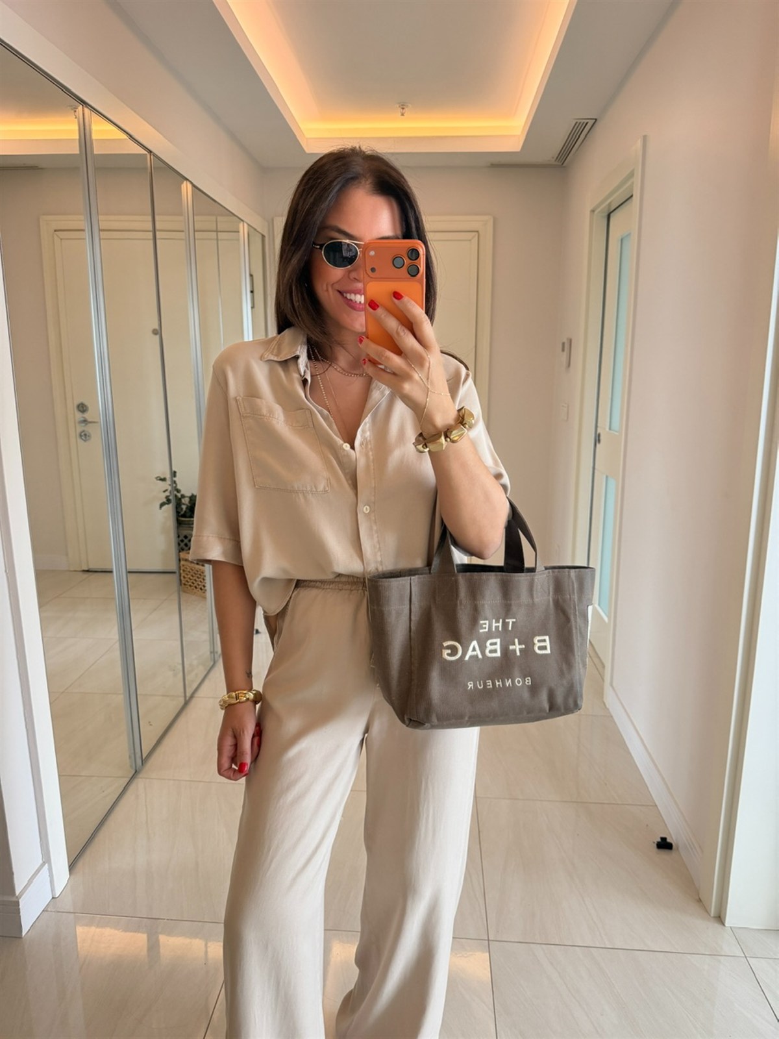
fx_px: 720
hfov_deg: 56.8
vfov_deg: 71.6
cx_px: 390
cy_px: 520
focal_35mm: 24
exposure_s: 1/96
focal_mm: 6.76
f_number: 1.78
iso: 200
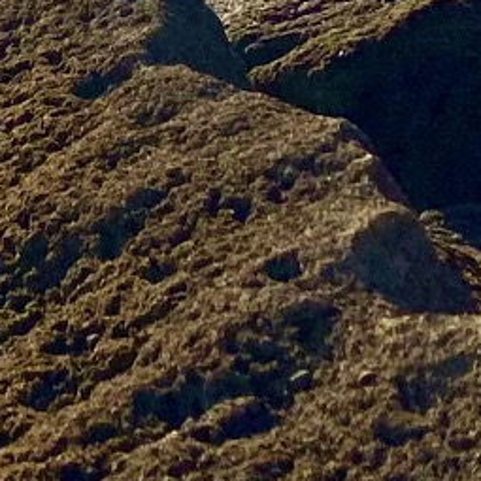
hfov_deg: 8.1
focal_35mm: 182
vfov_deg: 9.1
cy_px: -462
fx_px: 2861
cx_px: -979
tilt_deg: -4.1
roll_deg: +1.1
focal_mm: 4.25
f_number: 1.8
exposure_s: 1/10417
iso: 32
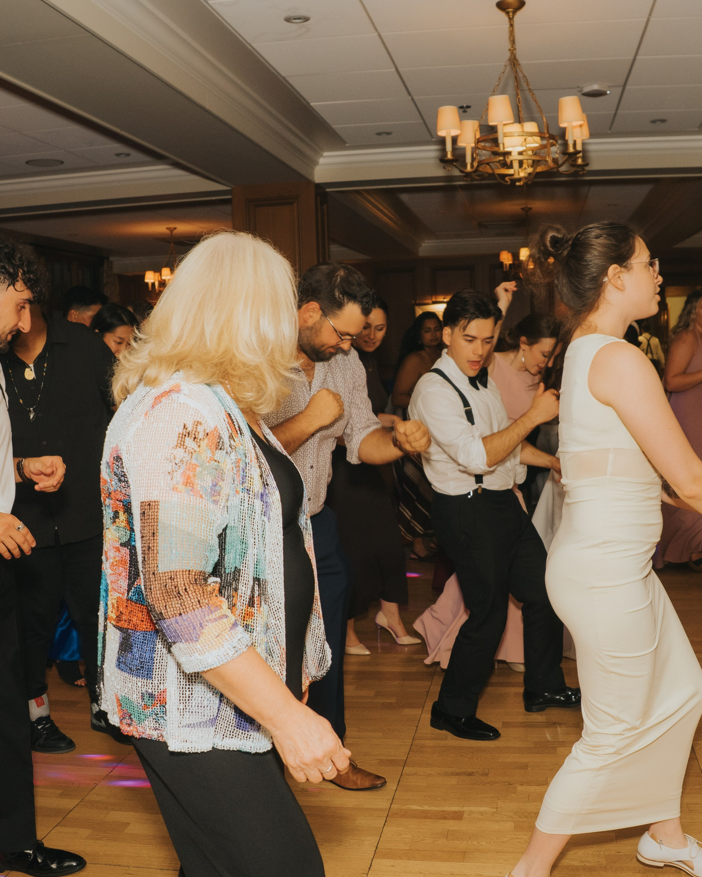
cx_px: 411
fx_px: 935
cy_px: 436
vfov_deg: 50.3
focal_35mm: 36
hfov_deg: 41.0
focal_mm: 12
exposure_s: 1/125
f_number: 2.8
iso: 500
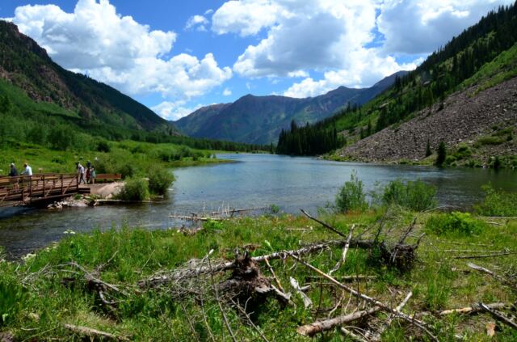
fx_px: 387
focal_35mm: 27
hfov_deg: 67.5
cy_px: 171
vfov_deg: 47.7
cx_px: 258
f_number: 16
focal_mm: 18
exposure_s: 1/160
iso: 200
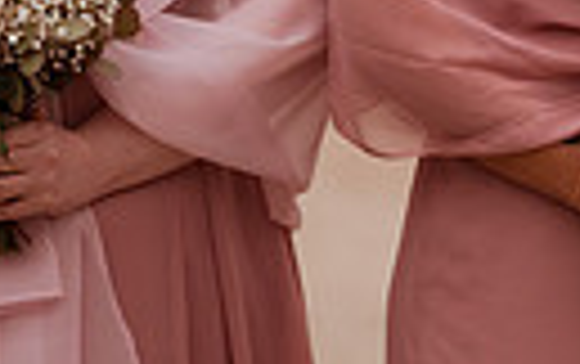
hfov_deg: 3.4
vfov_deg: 2.1
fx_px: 9797
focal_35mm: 619
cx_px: 638
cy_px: -413
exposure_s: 1/4000
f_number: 1.8
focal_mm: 135
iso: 500
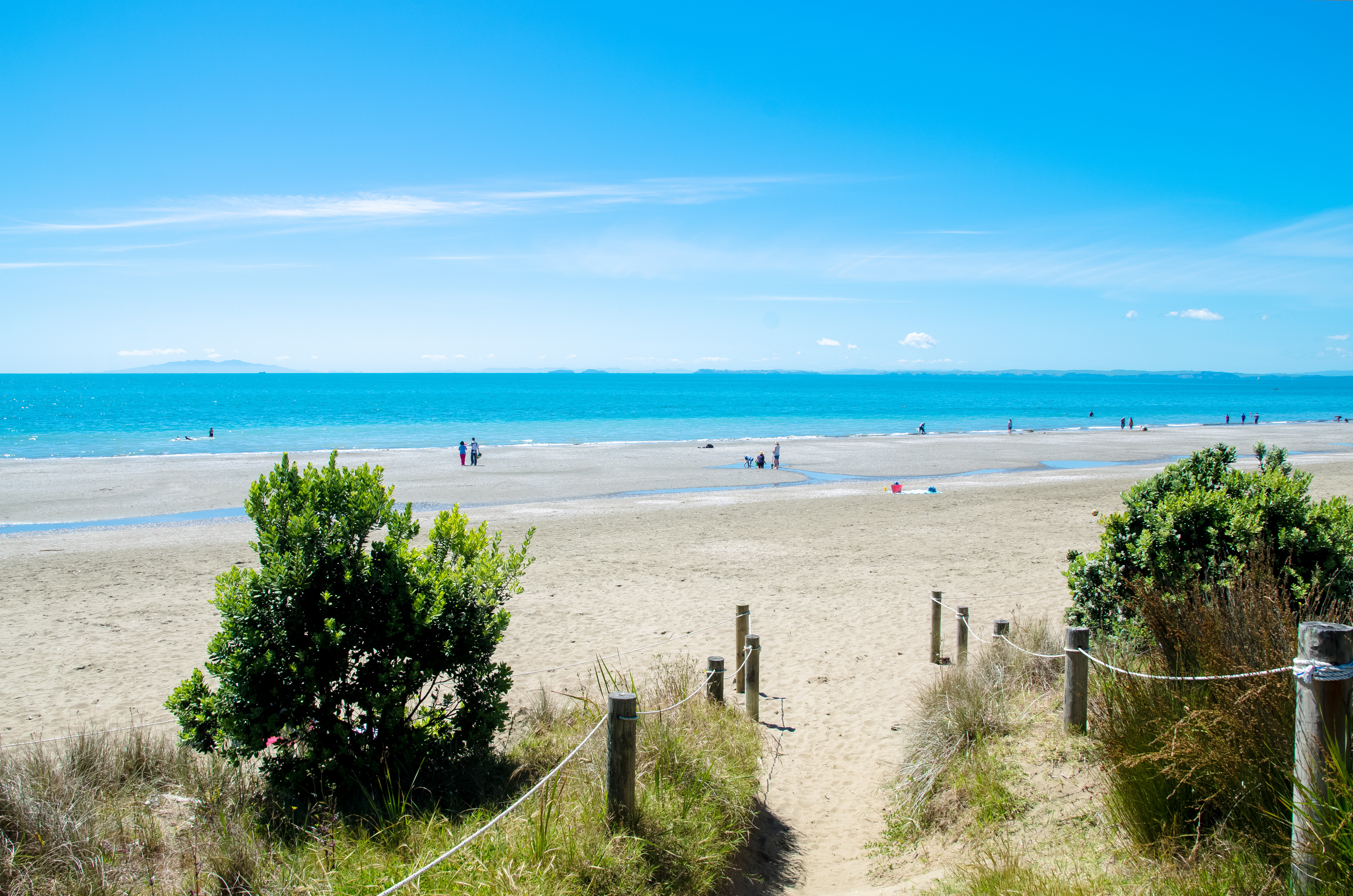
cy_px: 448
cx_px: 676
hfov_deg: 70.5
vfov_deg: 50.2
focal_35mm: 26
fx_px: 956
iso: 100
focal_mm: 17
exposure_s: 1/200
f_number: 8
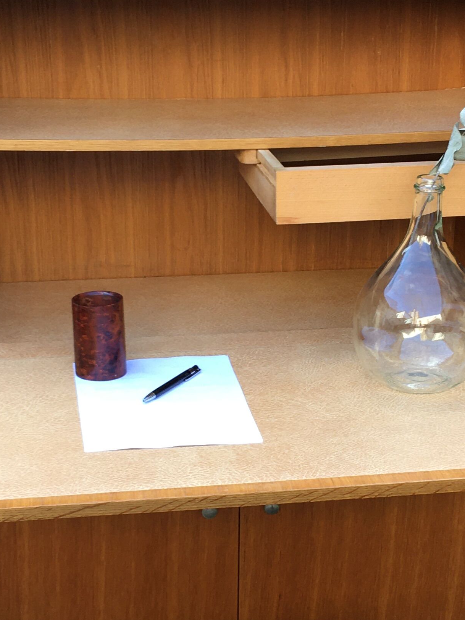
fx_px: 1290
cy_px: 381
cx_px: 237
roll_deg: -1.5
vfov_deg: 27.0
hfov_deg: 20.4
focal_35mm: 72
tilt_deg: -23.5
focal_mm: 4.15
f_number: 2.2
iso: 32
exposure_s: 1/100
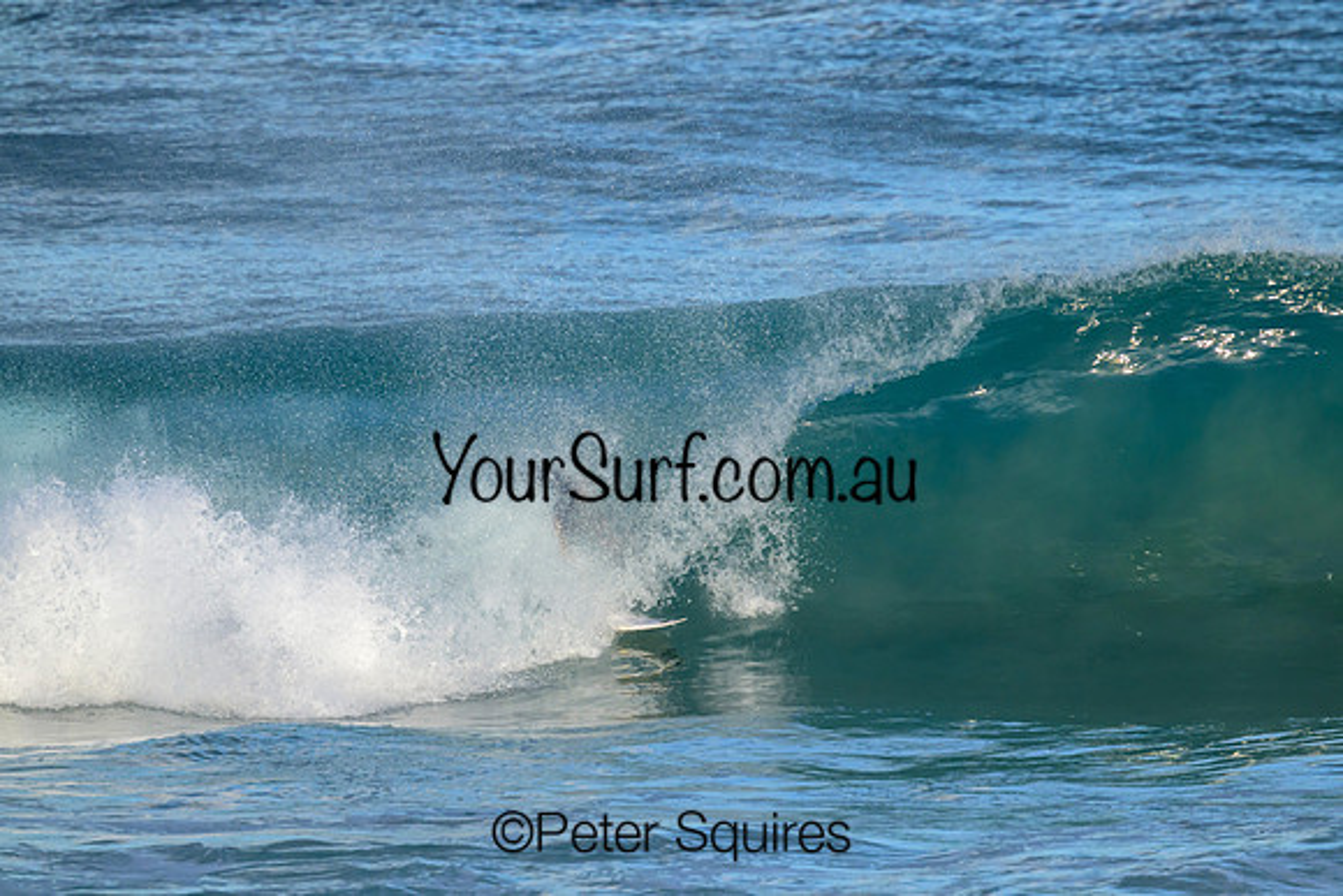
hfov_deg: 3.1
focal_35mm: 660
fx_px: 24626
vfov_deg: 2.1
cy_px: 448
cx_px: 672
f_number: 11
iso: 2000
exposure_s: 1/1600
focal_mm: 660
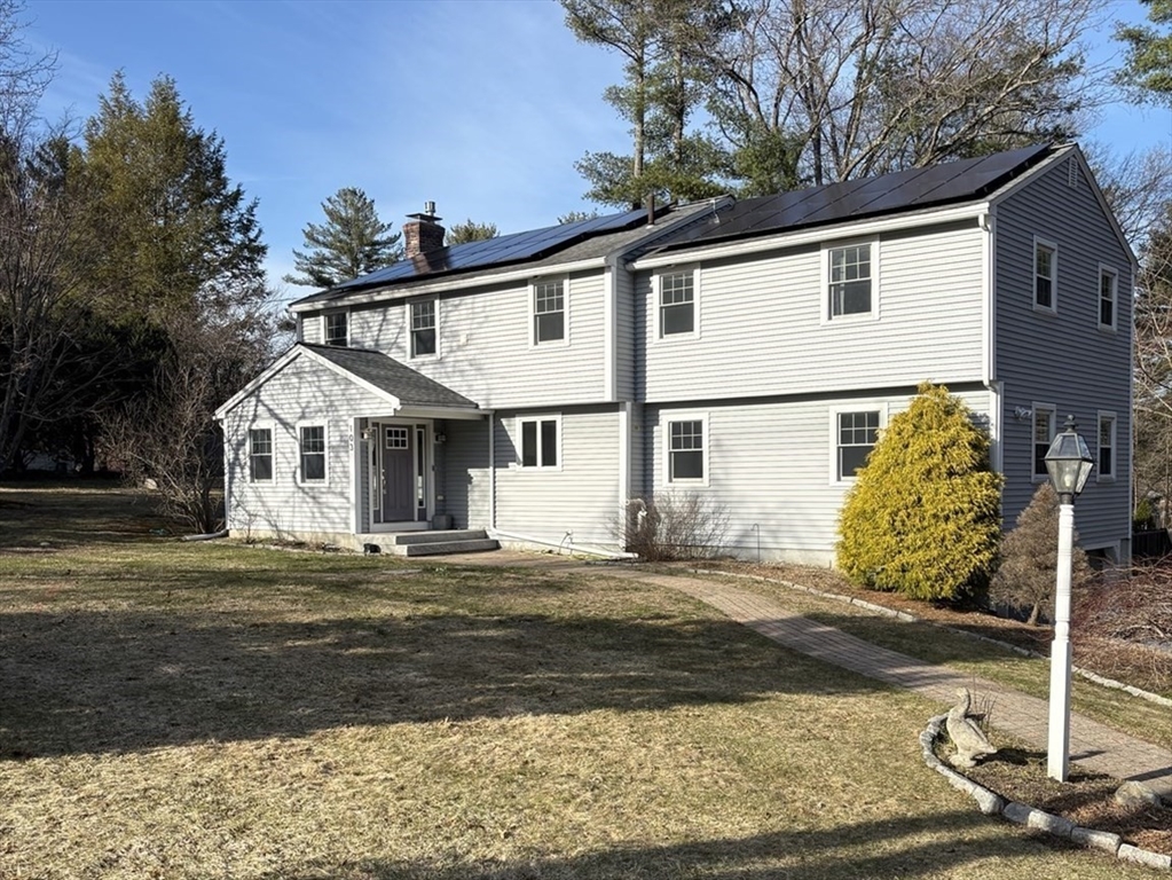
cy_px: 440
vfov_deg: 53.1
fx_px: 881
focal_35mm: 26
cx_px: 586
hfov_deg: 67.3
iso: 50
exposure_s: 1/2747
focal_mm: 5.96
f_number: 1.6
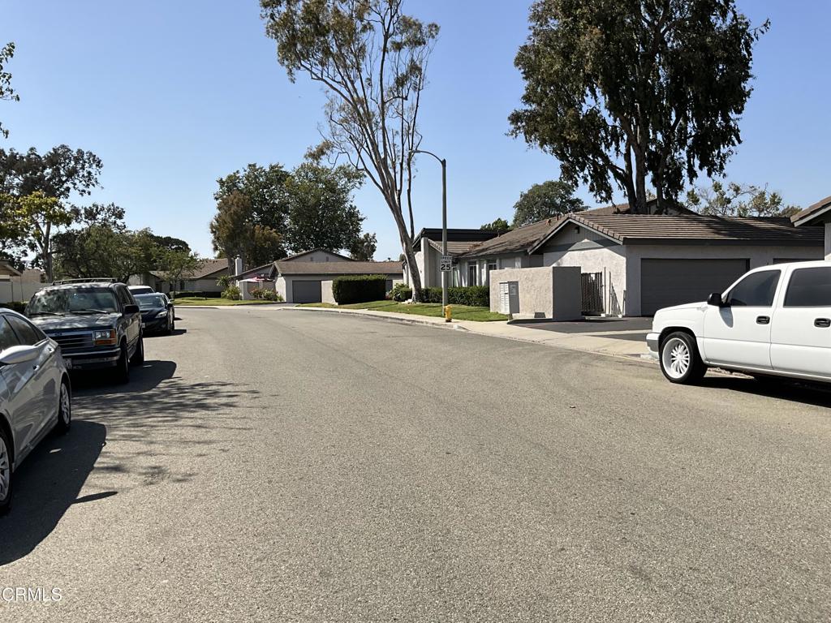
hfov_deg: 61.7
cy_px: 312
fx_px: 696
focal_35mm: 29
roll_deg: +1.2
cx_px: 416
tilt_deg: -2.5
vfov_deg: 48.2
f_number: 1.8
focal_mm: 3
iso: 25
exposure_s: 1/2427
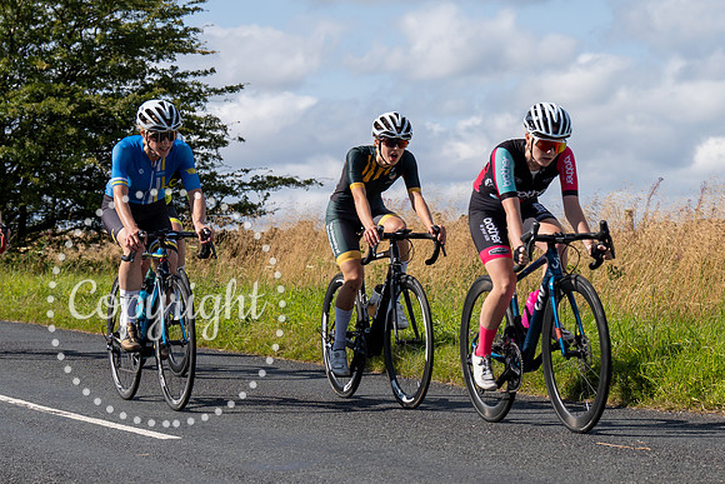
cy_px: 221
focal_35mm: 121
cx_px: 621
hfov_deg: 16.8
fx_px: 2431
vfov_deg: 11.4
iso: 100
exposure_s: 1/800
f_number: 5.6
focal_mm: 70
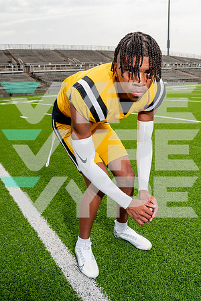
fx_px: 251
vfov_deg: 61.9
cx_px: 100
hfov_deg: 43.6
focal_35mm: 30
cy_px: 150
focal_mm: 30
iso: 100
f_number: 8
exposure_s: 1/250
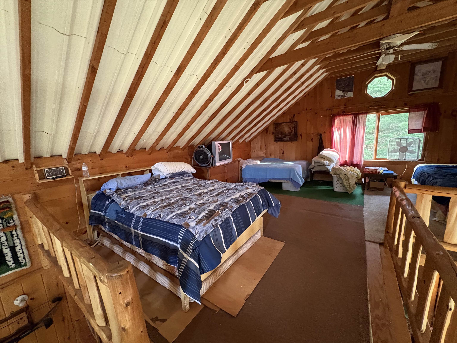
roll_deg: +3.6
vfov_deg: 85.7
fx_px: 185
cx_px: 228
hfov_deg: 102.1
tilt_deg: -10.8
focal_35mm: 14
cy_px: 172
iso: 1000
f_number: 2.2
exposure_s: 1/37
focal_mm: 2.22
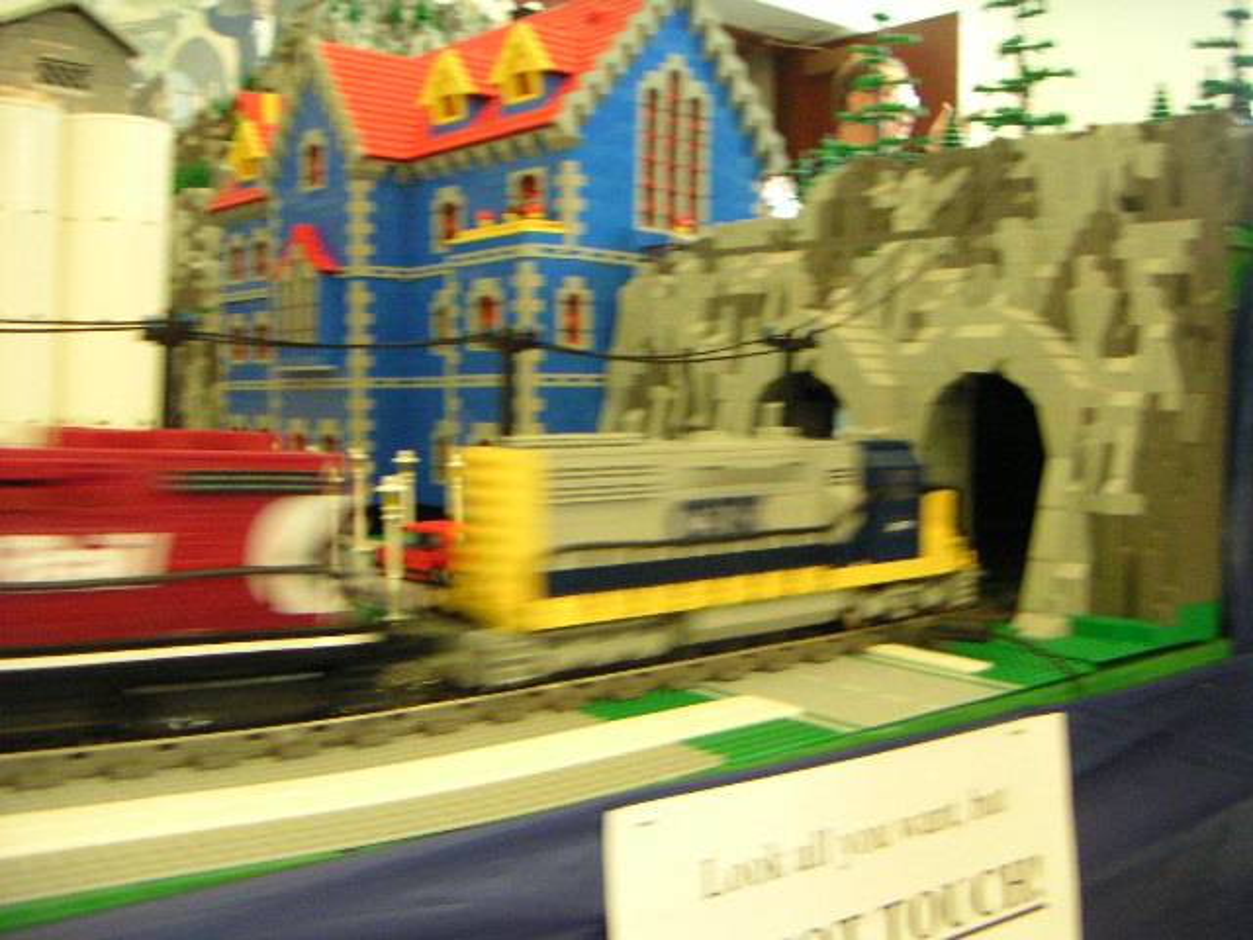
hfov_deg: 50.1
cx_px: 626
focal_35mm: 37
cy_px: 470
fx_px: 1339
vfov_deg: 38.7
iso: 400
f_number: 2.8
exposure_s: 1/15
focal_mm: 4.8
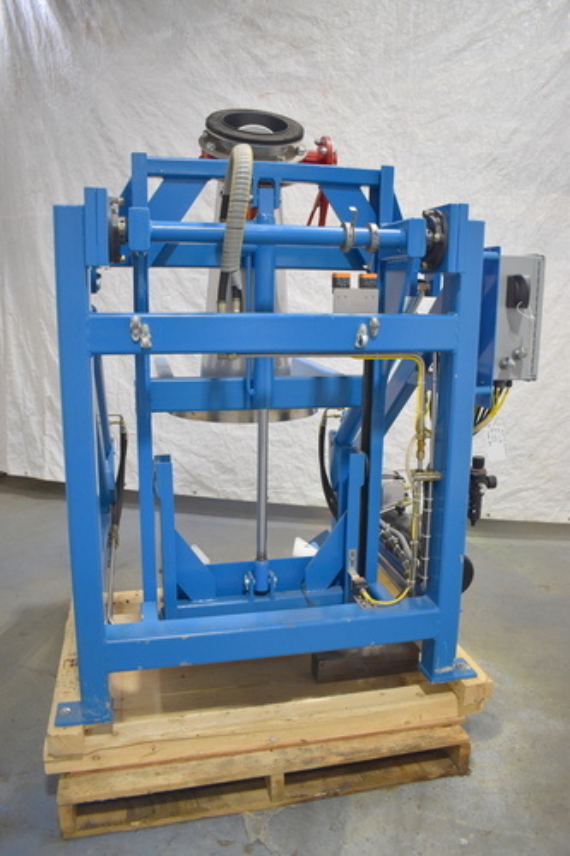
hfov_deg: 47.9
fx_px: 642
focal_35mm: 27
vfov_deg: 67.4
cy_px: 428
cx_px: 285
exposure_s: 1/250
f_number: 3.5
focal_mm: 18
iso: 800
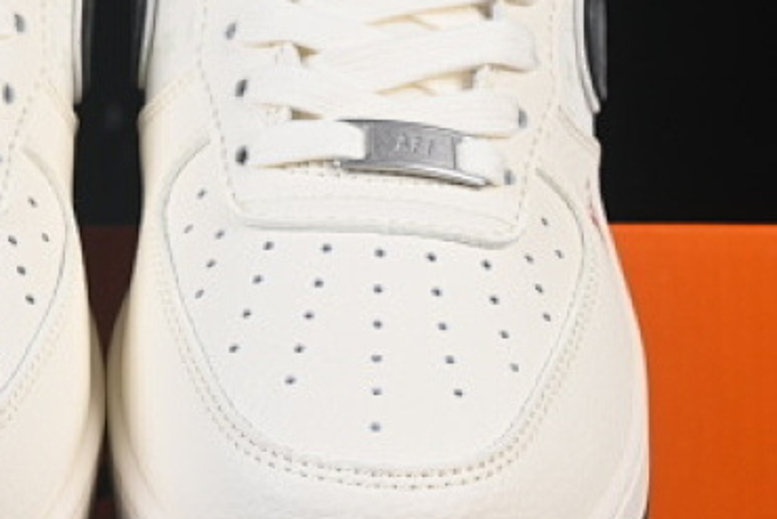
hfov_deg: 9.4
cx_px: 65
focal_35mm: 219
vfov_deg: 6.3
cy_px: 246
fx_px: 4728
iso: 160
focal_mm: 50
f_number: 8
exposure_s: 1/80
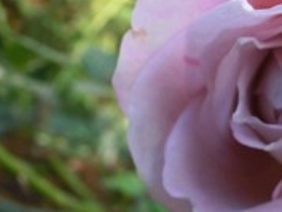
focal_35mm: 95
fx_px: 774
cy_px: 139
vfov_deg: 15.6
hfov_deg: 20.2
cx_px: 253
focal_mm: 7.38
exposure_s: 1/60
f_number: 10.3
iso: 250
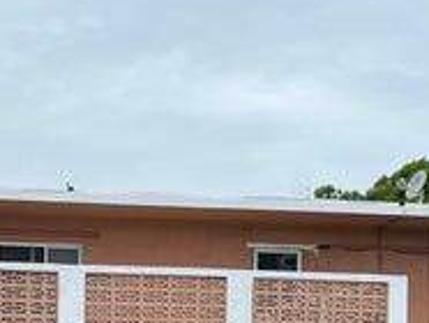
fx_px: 1477
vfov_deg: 11.9
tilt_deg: -2.0
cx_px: -31
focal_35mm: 119
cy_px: 484
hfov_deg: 16.1
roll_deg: -0.8
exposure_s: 1/1623
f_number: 1.6
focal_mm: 5.1
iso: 50
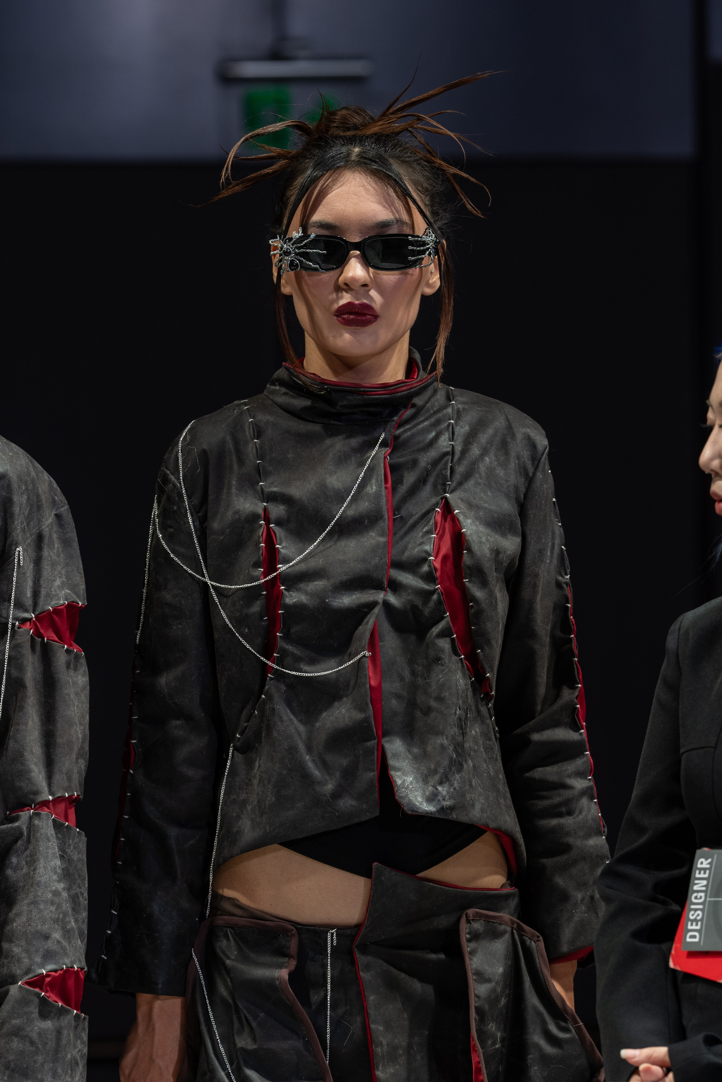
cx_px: 361
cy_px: 541
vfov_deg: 8.5
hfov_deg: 5.7
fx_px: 7310
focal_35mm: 243
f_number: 4.5
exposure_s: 1/80
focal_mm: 162.5
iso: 200
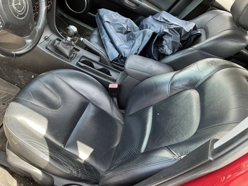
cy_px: 93
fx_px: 201
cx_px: 124
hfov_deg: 63.4
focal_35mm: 28
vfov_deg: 49.7
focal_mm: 3
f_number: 1.8
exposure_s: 1/122
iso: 64
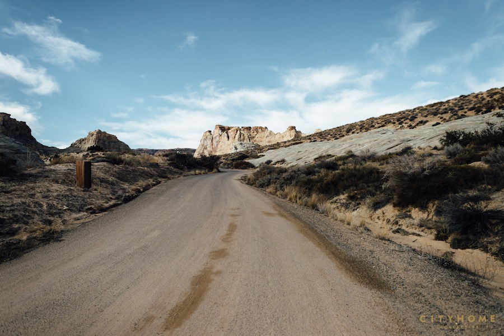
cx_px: 252
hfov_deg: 73.8
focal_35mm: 24
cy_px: 168
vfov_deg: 53.1
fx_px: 336
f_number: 2.5
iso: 100
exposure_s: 1/4000
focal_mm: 24
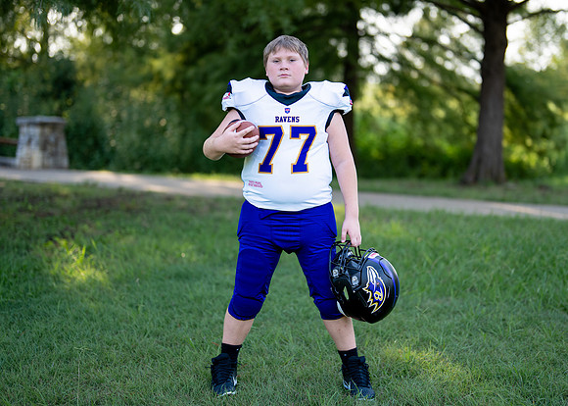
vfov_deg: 22.1
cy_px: 184
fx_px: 1038
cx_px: 303
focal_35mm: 64
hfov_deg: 30.6
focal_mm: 50
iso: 100
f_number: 1.2
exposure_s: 1/1250
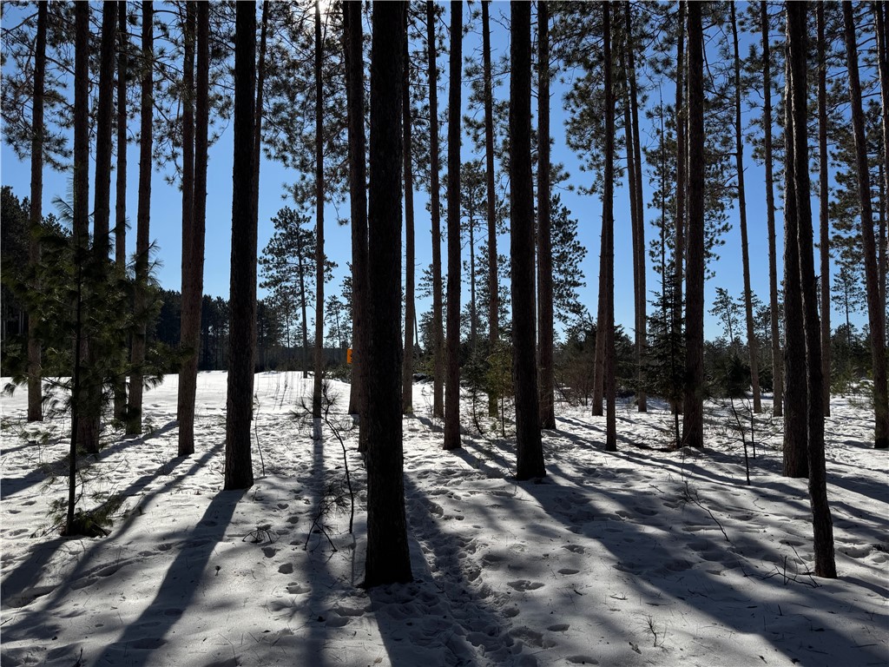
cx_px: 444
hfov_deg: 71.6
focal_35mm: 24
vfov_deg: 56.8
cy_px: 334
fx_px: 616
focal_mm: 6.76
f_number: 1.78
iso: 80
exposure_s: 1/9009
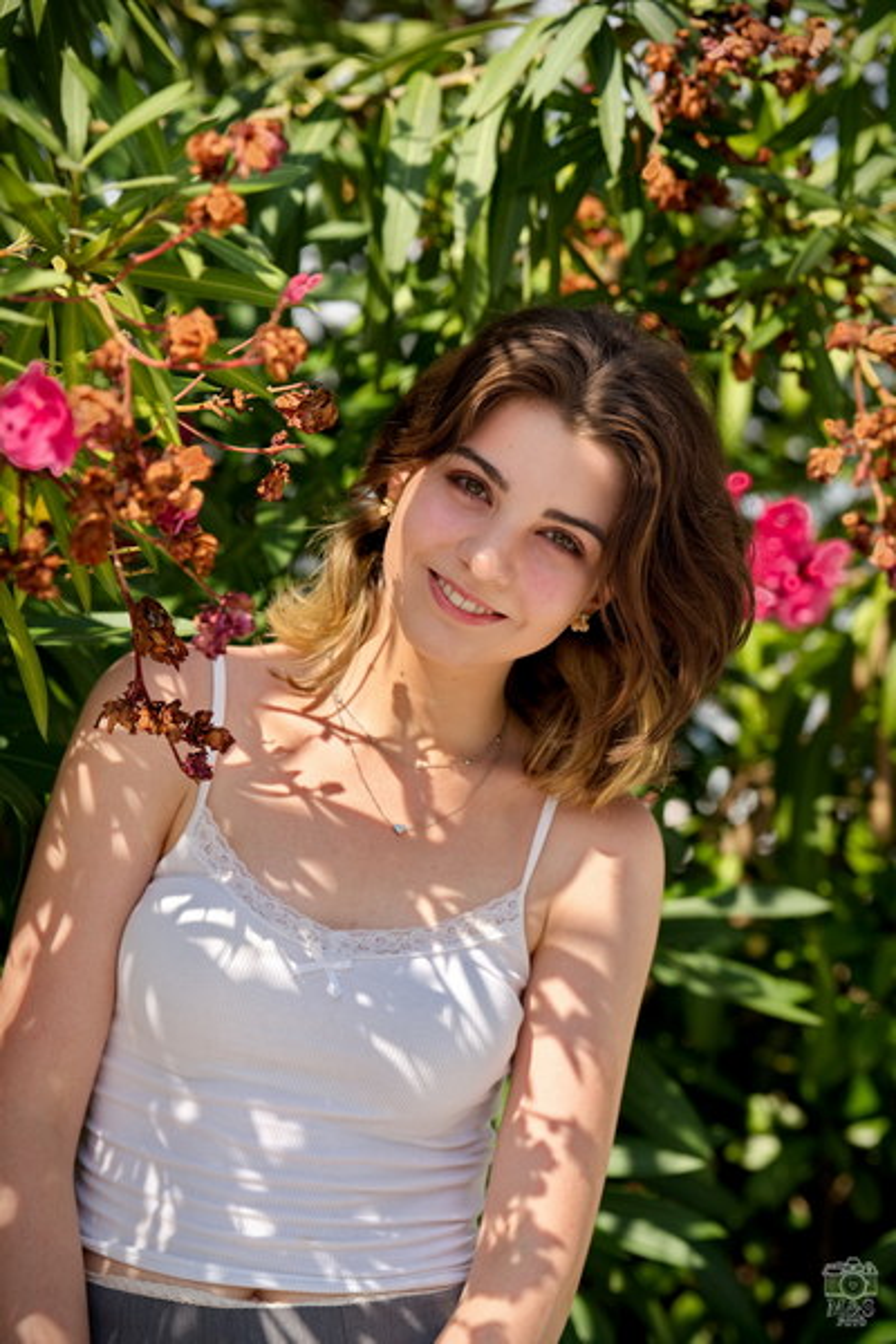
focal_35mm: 87
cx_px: 448
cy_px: 672
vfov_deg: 23.4
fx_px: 3248
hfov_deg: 15.7
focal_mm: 87
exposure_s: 1/800
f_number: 3.5
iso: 100
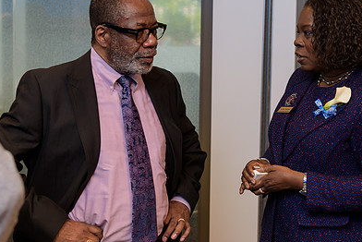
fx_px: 714
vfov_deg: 19.2
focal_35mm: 71
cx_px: 214
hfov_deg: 28.4
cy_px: 97
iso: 320
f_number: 3.2
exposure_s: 1/125
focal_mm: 48
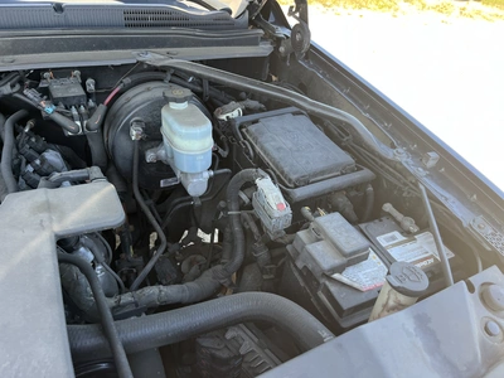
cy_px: 189
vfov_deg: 53.1
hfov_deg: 67.3
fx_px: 379
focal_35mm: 26
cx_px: 252
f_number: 1.6
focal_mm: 5.1
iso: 64
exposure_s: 1/172
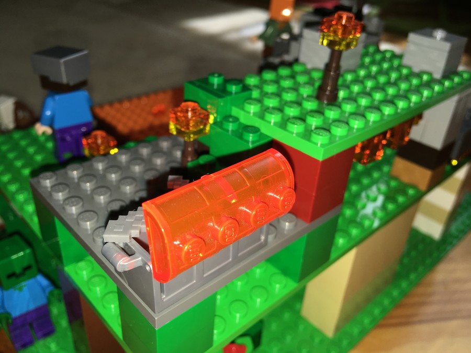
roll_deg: -4.6
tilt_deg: -33.1
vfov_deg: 48.2
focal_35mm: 29
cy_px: 176
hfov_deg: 61.7
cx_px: 236
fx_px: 395
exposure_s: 1/124
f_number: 2.2
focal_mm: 4.15
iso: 25
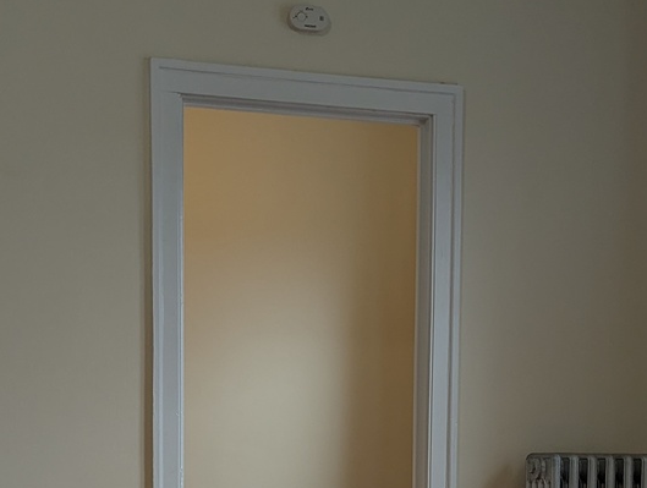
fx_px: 1217
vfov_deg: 21.8
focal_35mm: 65
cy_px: 499
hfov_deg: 29.7
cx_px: 268
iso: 45
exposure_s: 1/207
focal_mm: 6.81
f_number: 1.85
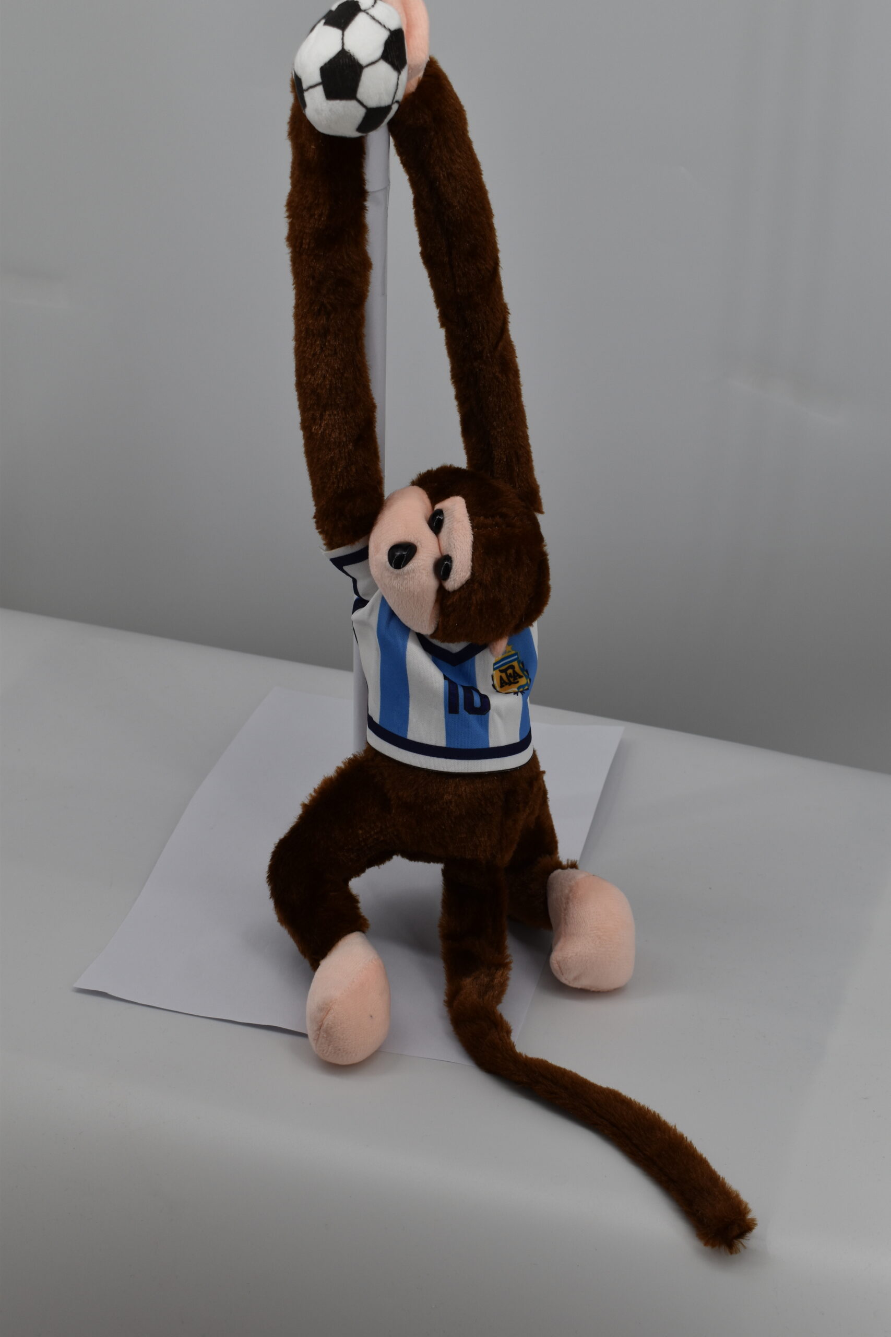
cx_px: 446
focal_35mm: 54
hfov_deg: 25.1
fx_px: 2004
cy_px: 668
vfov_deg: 36.9
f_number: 8
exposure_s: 1/250
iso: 200
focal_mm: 36
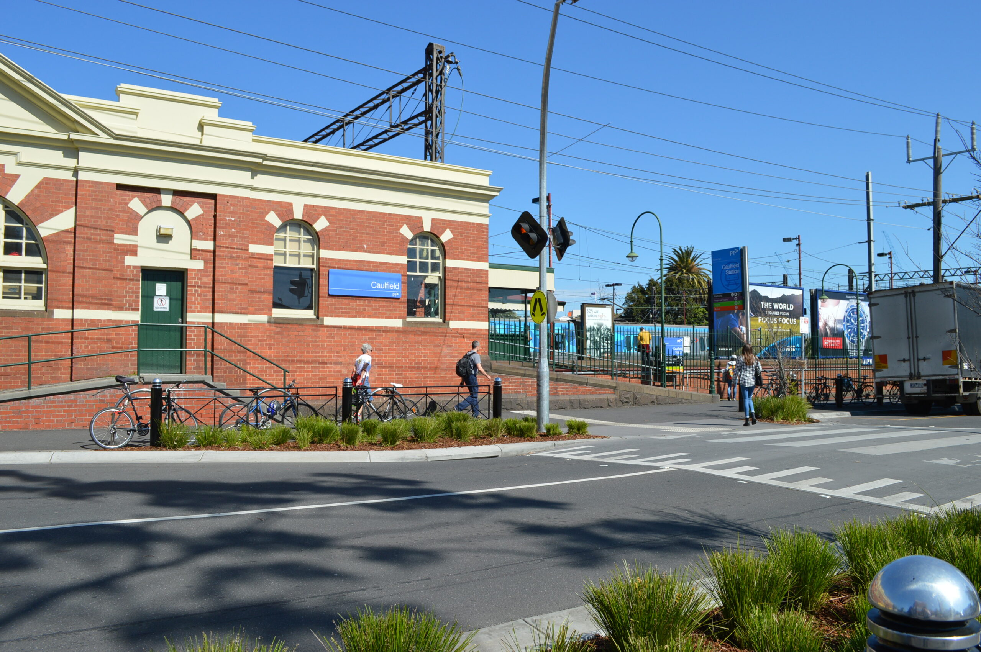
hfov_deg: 67.4
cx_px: 490
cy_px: 326
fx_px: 735
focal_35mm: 27
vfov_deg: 47.8
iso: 100
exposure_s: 1/250
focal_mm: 18
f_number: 8
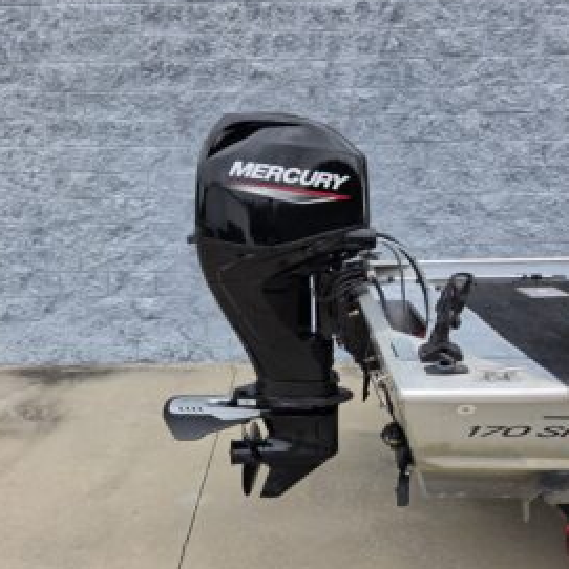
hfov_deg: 57.3
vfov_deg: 57.1
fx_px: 521
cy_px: 326
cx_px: 283
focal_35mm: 28
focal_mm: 5.4
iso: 80
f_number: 1.8
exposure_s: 1/939
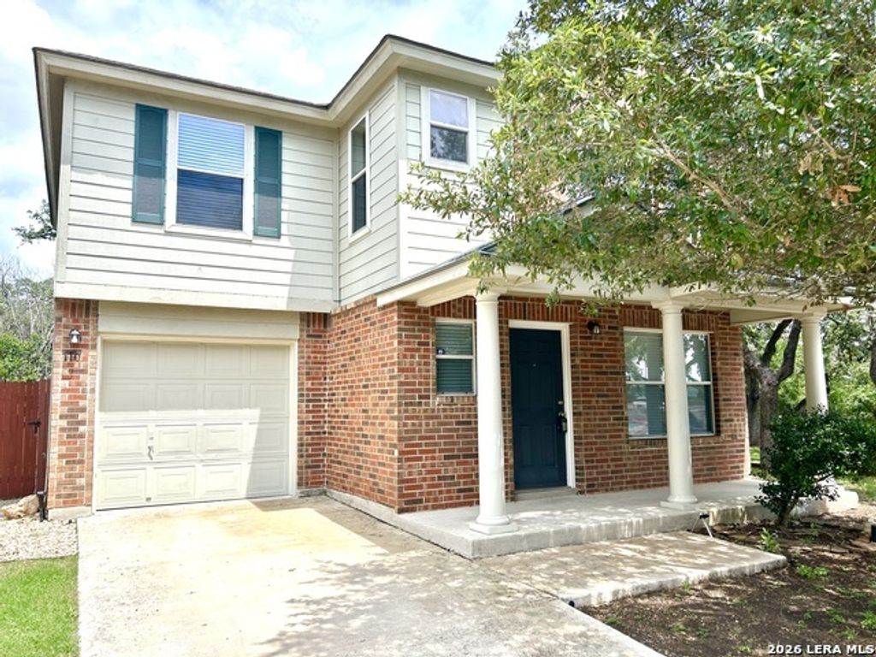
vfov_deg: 53.1
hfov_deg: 67.3
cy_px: 328
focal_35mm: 26
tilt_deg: +5.3
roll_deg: +1.5
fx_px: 658
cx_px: 438
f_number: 1.5
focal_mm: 5.7
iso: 50
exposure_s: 1/2762
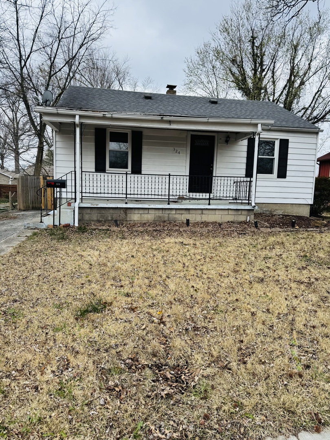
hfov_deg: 56.8
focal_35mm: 24
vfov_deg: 71.6
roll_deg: -1.4
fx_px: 305
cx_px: 165
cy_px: 220
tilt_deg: -6.4
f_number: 1.78
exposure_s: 1/1980
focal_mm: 6.76
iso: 80
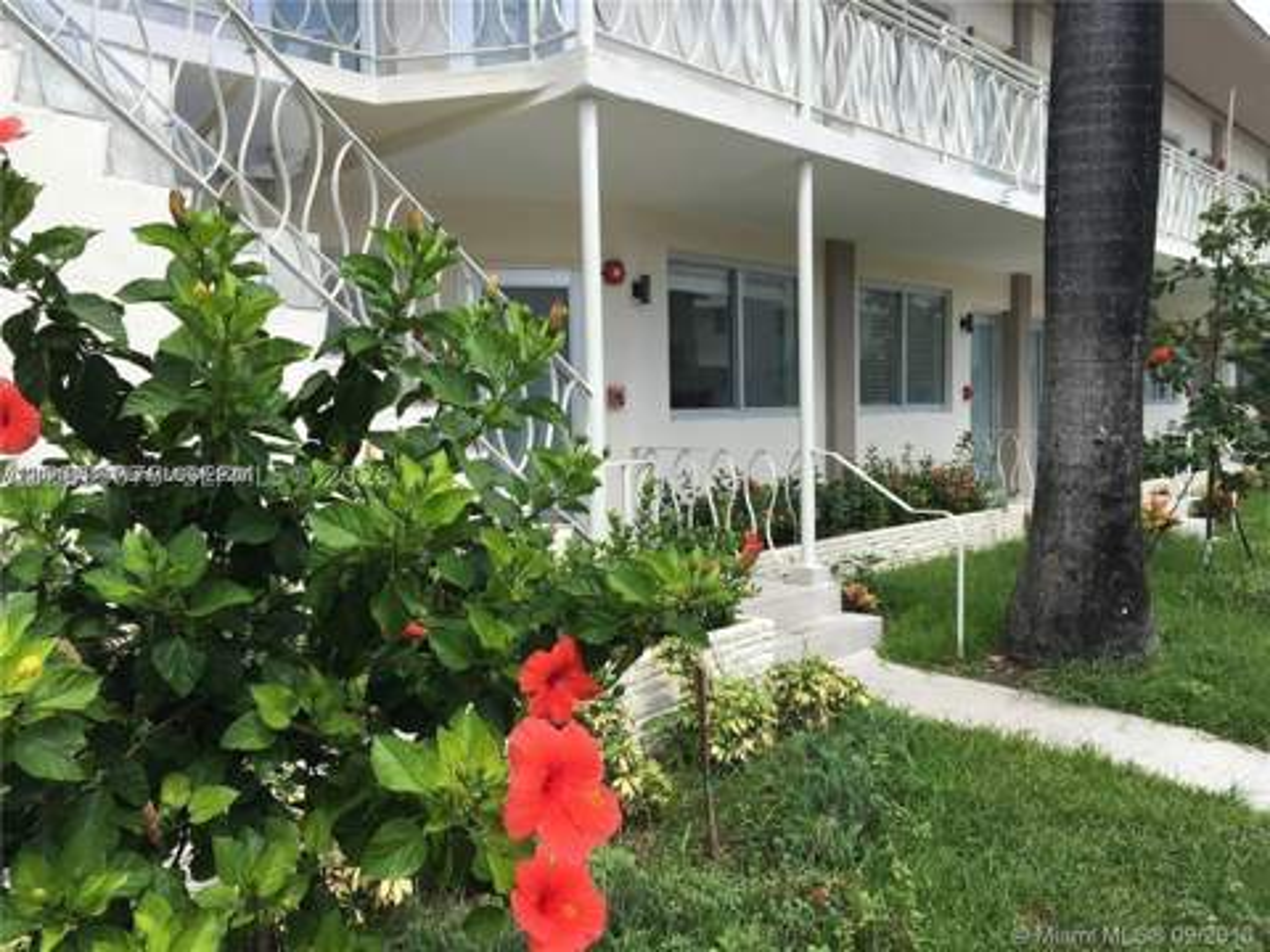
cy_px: 476
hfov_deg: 61.7
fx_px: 1064
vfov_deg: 48.2
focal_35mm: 29
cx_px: 635
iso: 25
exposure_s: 1/793
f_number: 2.2
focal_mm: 4.15
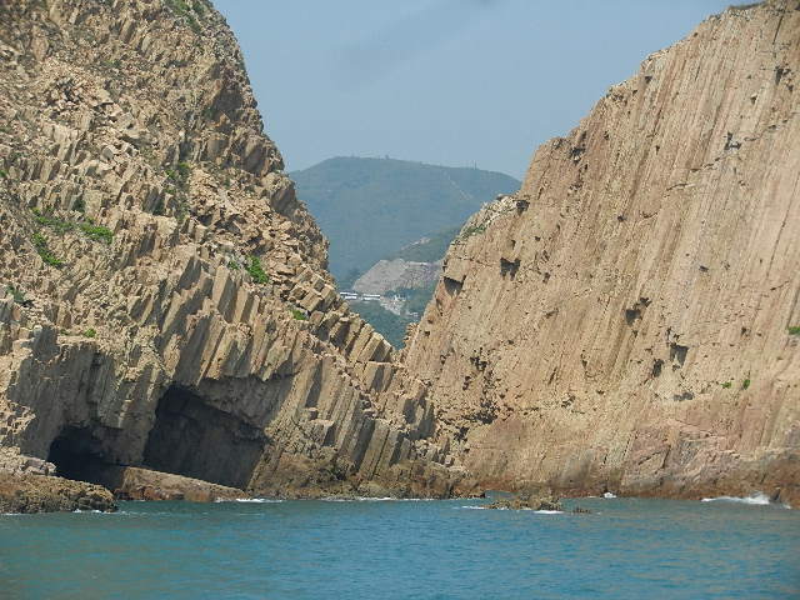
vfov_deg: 12.0
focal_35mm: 123
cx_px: 400
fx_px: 2843
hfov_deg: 16.0
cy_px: 300
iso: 160
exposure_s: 1/1000
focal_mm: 22.2
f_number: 5.1
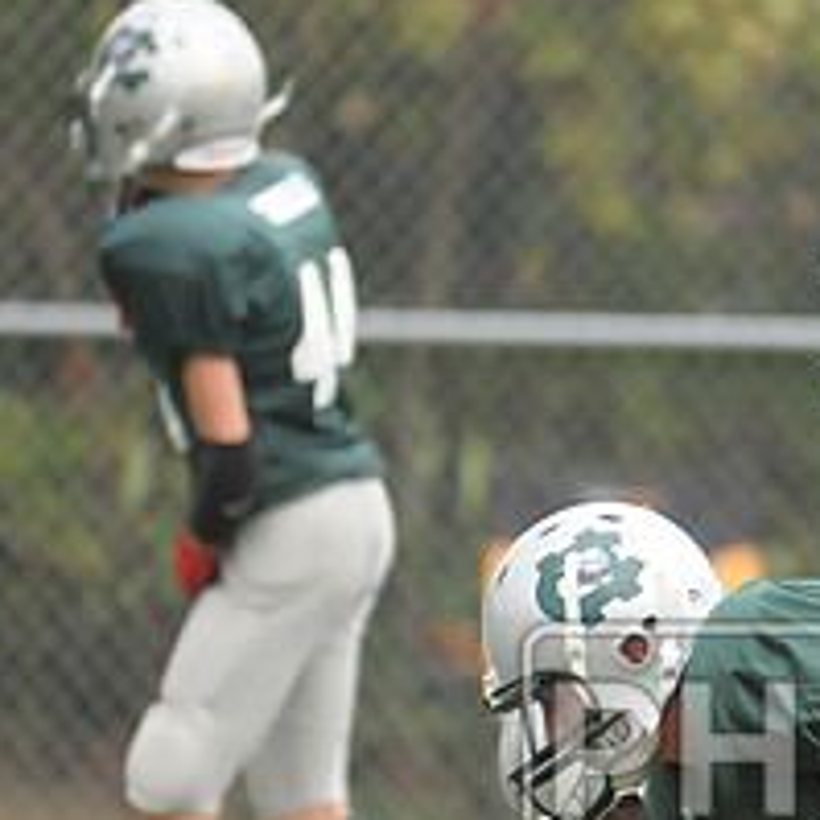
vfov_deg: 1.5
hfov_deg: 1.5
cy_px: 777
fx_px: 30767
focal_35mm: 1148
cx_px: 1014
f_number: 4
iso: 1600
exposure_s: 1/2000
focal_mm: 310
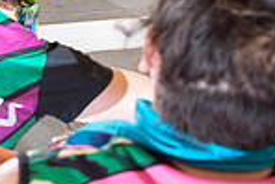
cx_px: 25
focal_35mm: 112
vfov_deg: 11.3
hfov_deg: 17.9
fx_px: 856
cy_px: -156
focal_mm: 24
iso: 640
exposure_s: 1/160
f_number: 6.3
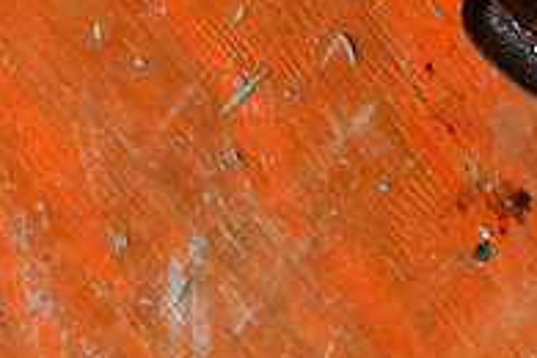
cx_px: 308
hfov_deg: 10.3
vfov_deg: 6.9
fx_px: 2968
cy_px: -23
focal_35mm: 199
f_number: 8
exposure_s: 1/80
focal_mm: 45
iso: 500
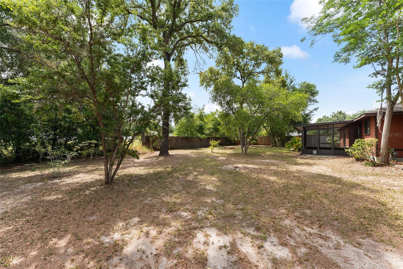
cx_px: 202
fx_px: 157
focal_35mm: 14
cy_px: 134
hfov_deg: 104.3
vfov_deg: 81.2
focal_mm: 14
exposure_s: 1/125
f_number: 8
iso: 100
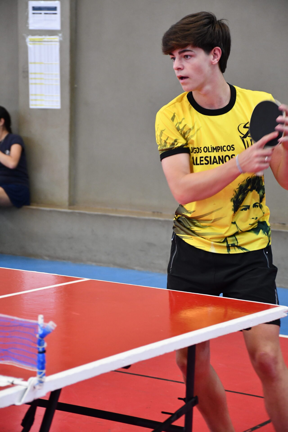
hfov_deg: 13.0
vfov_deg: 19.5
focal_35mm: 105
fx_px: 1260
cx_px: 144
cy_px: 216
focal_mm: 70
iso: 2000
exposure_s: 1/125
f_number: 5
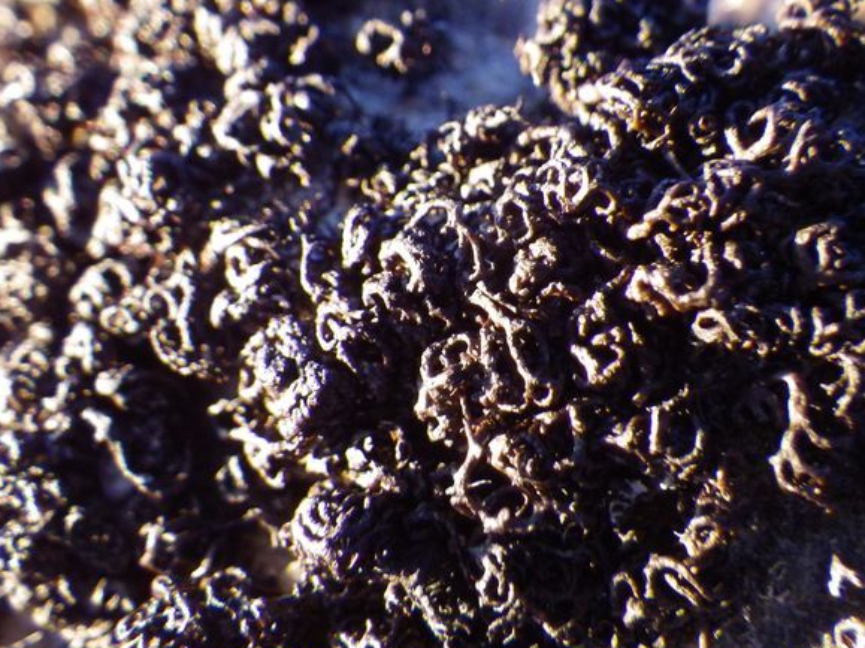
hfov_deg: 40.4
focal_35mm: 47
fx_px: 1174
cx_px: 468
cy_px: 278
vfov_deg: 30.8
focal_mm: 6.1
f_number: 3.8
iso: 400
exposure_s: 1/50
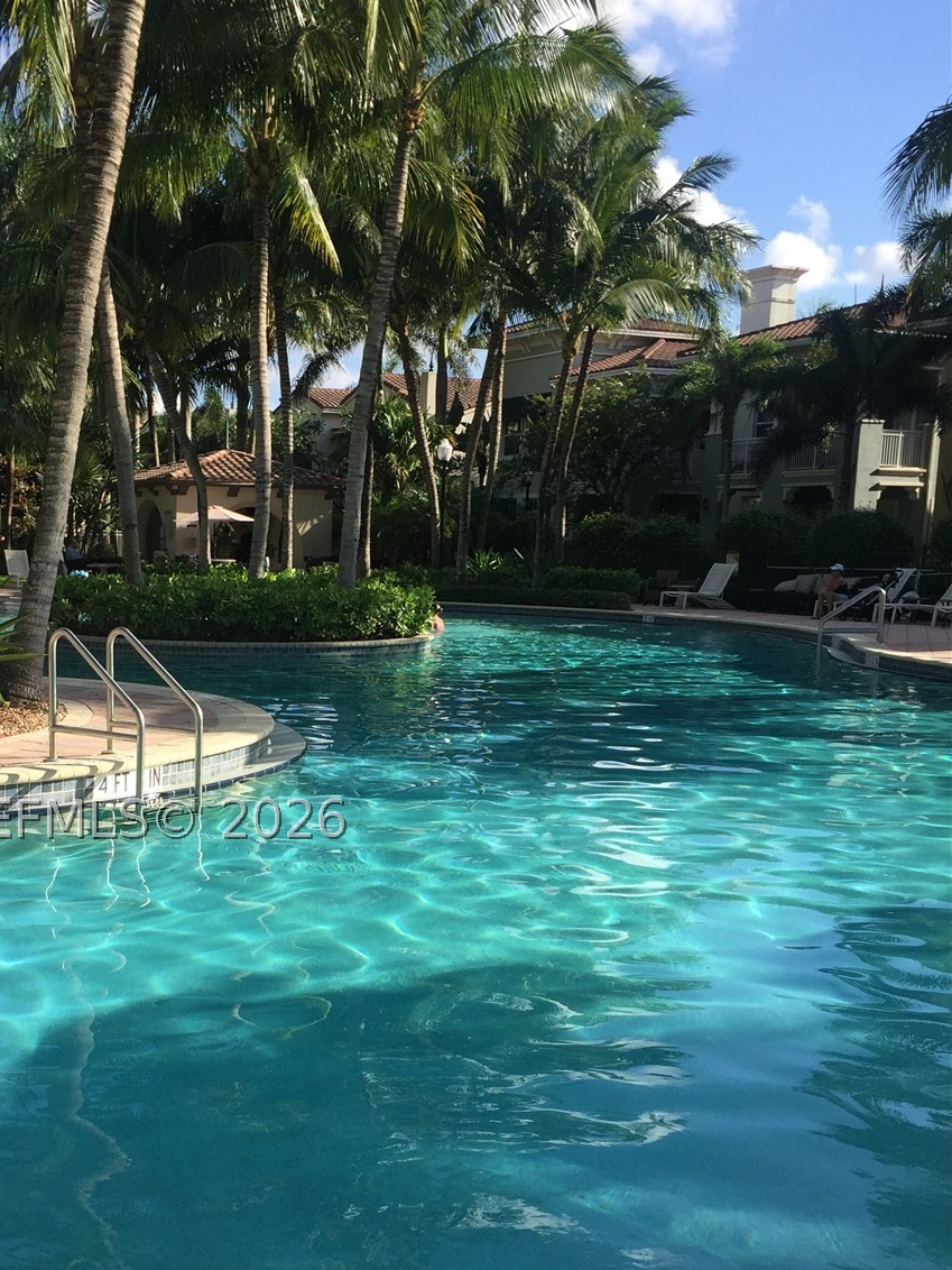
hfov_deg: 34.6
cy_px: 819
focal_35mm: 41
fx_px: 1503
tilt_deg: -8.6
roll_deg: -1.6
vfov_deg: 45.3
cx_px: 280
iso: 32
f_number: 2.2
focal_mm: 4.15
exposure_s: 1/1163
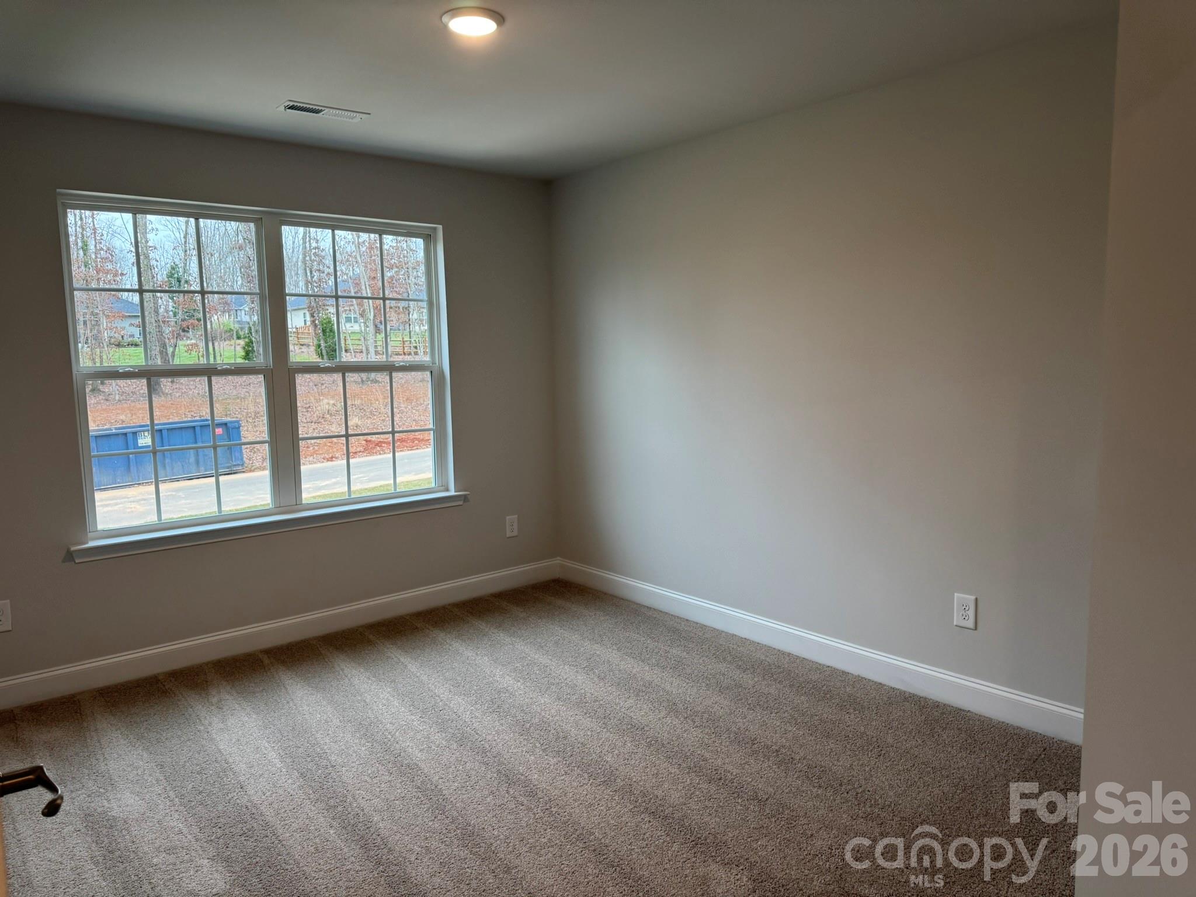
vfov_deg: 56.8
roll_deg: +0.7
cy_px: 448
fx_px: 829
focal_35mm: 24
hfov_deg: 71.6
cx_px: 598
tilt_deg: -6.4
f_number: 1.78
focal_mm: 6.76
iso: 160
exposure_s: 1/120
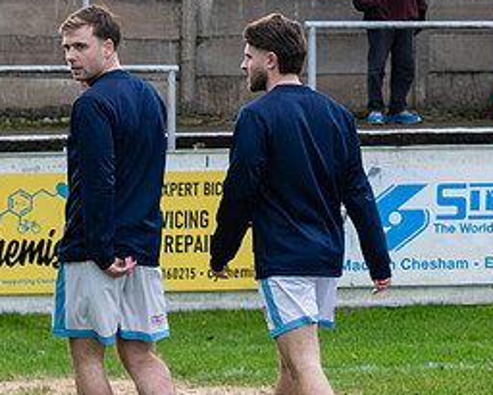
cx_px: -227
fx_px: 3824
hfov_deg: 7.3
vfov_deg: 5.9
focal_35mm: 262
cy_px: 456
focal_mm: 40
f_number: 4.5
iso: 1000
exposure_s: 1/1250
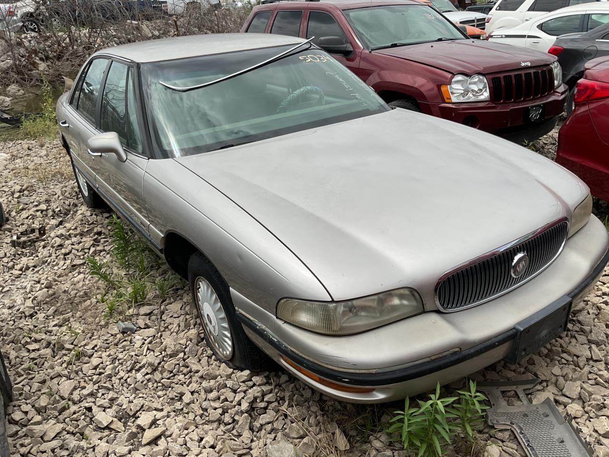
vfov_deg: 48.2
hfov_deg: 61.7
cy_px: 228
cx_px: 304
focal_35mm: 29
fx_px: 510
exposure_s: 1/2538
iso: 16
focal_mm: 3
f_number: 1.8
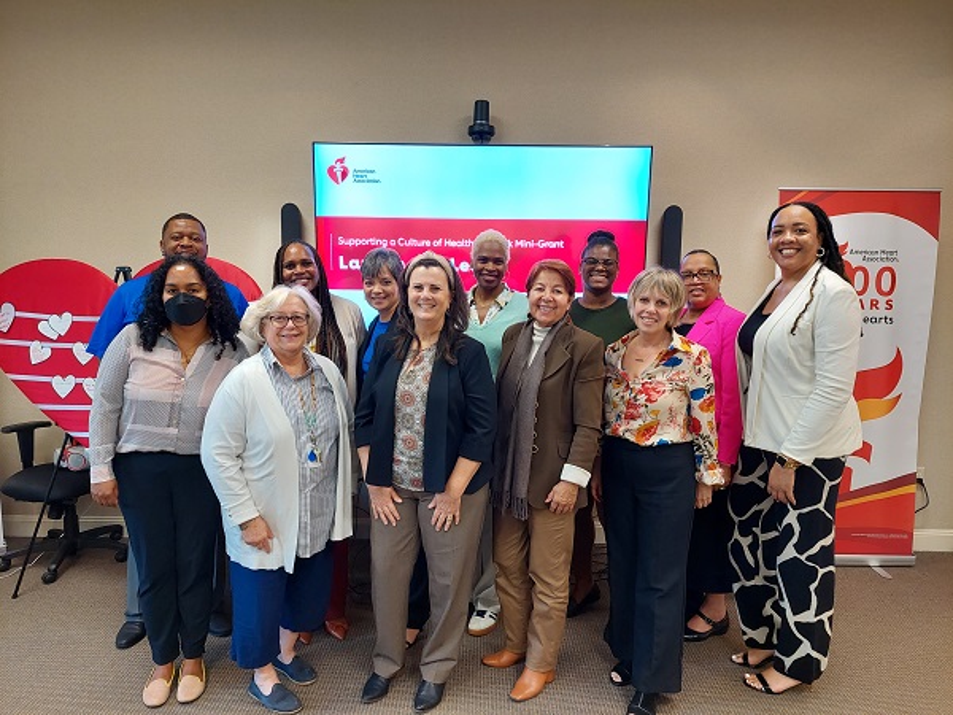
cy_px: 358
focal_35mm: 24
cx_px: 476
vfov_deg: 56.8
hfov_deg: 71.6
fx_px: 661
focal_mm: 5.23
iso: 200
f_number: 1.8
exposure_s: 1/50
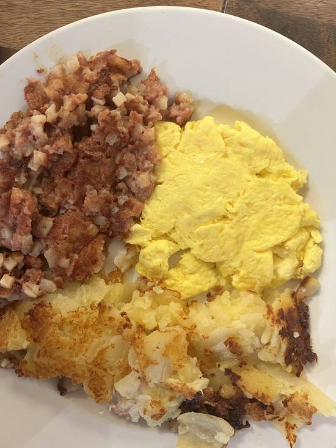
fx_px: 336
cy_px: 224
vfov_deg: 67.3
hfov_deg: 53.1
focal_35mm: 26
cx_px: 168
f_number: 1.5
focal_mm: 5.7
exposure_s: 1/60
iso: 250
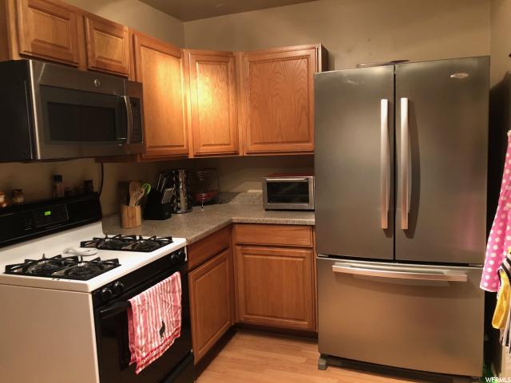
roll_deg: +2.4
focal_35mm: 28
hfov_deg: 63.4
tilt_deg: -8.4
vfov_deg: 49.7
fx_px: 413
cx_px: 256
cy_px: 192
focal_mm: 3.99
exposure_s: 1/9
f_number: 1.8
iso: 100
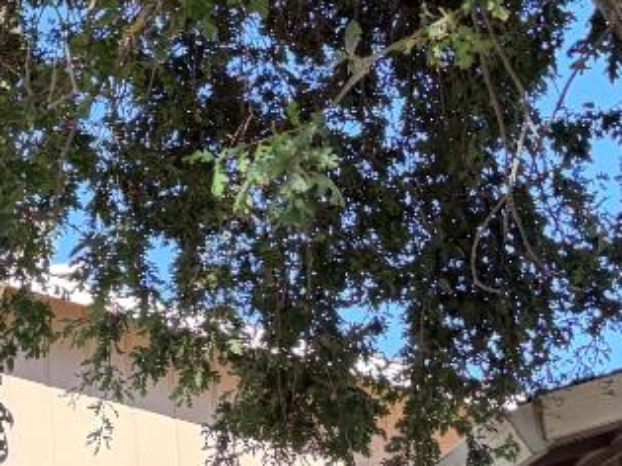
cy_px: 143
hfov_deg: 14.6
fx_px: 2227
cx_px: -359
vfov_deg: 11.9
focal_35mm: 124
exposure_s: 1/267
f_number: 1.6
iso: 50
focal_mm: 5.96
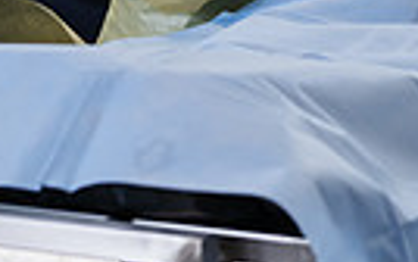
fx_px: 2508
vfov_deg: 5.9
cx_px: 409
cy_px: -239
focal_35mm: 220
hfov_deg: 9.5
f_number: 4.5
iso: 500
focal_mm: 50
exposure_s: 1/200
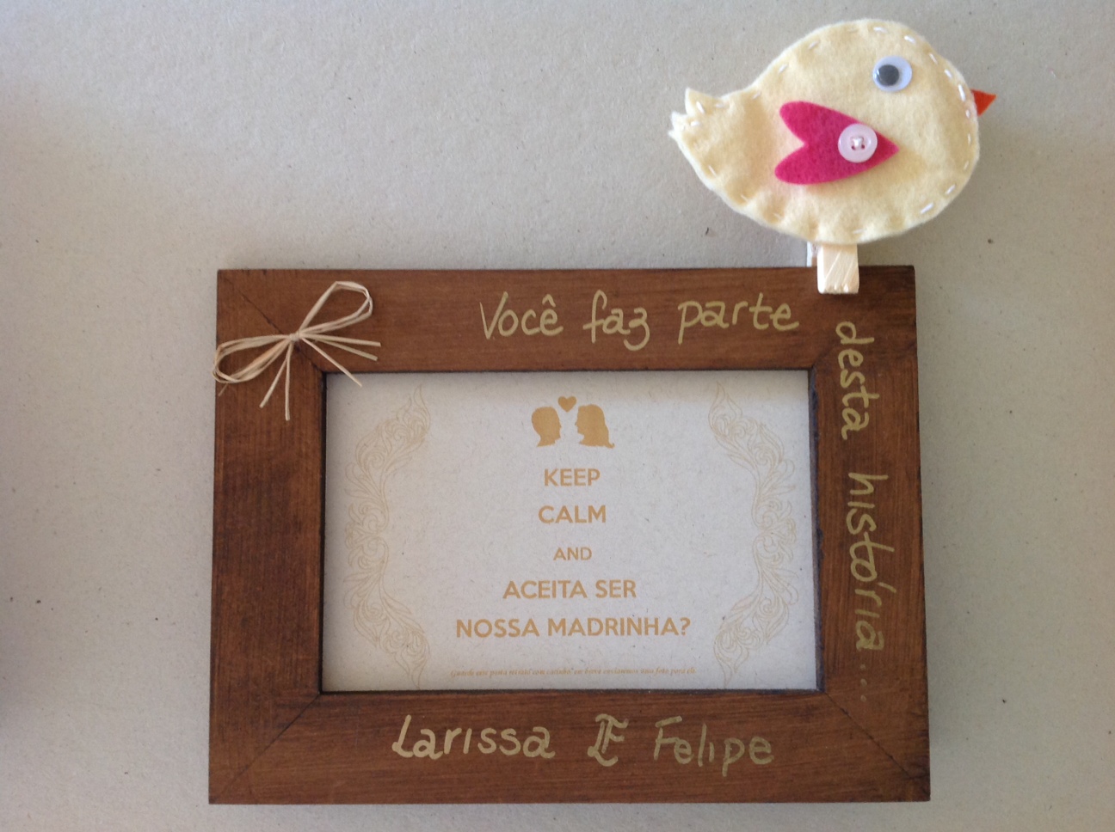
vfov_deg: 40.6
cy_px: 416
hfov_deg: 52.7
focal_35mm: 35
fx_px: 1126
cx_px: 558
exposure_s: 1/15
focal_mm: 4.28
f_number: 2.4
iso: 100
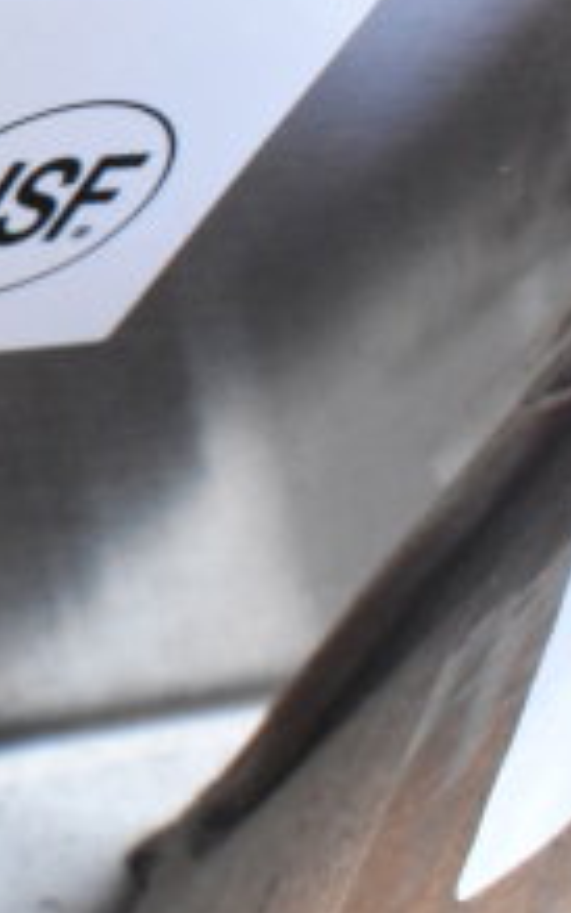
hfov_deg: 11.5
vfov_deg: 20.2
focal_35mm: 102
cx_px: -604
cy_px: 215
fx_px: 2538
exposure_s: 1/1000
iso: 6400
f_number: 16
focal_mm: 24
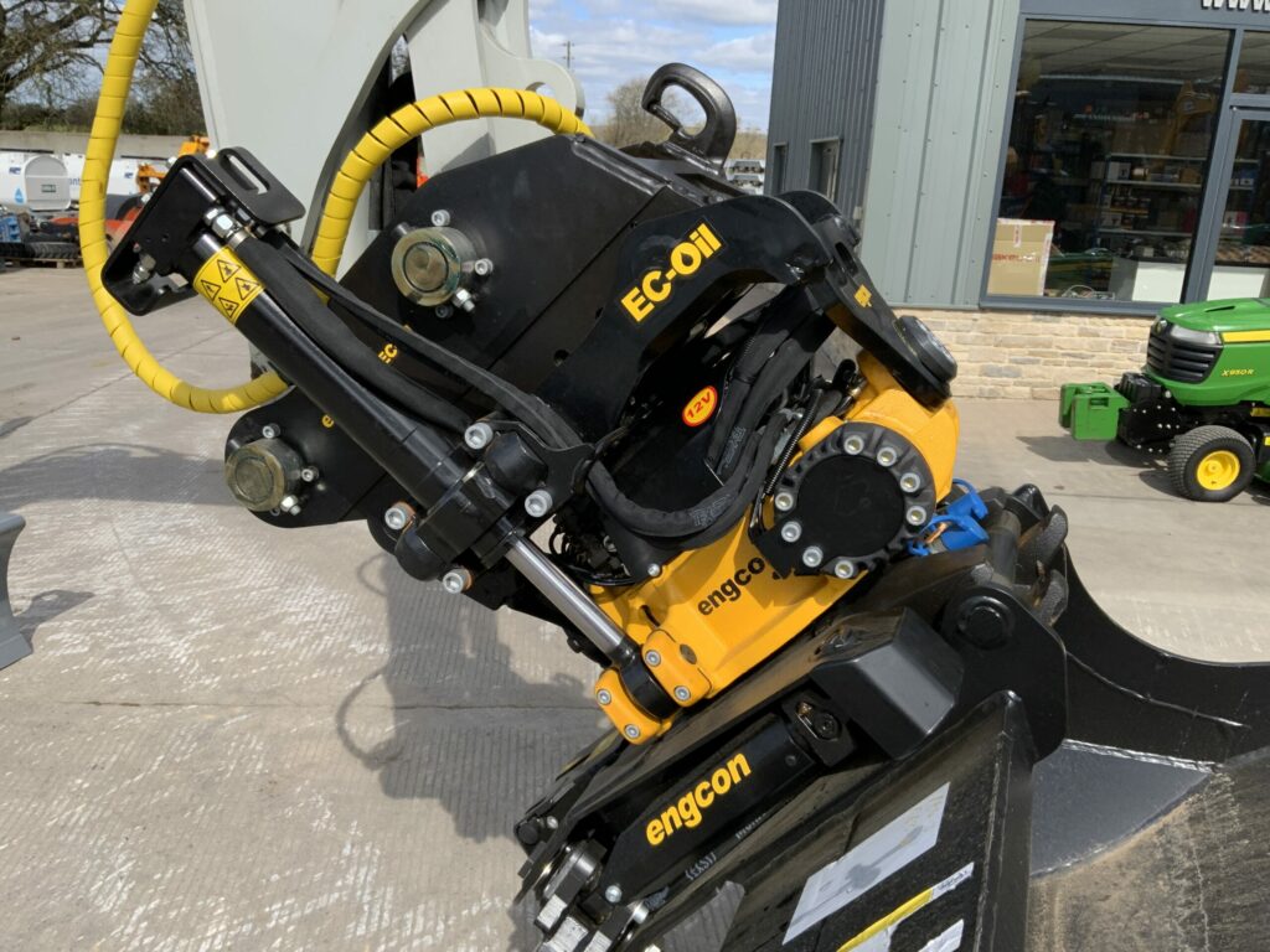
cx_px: 635
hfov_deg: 61.7
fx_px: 1064
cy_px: 476
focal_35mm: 29
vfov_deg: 48.2
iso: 16
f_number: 1.8
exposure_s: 1/1168
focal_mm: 3
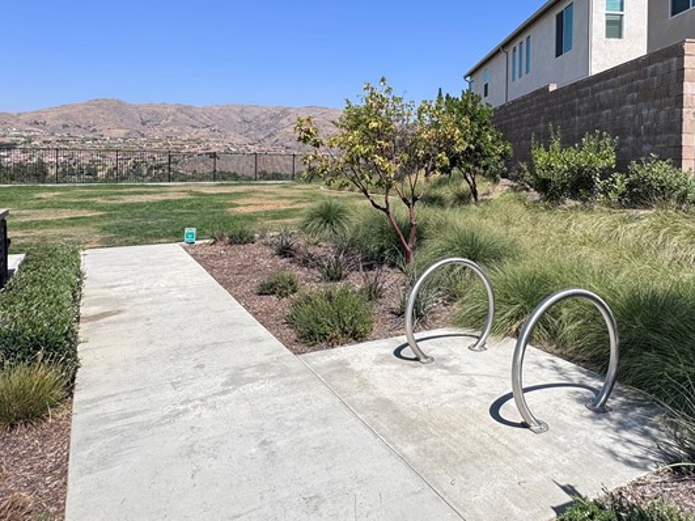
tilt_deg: -0.4
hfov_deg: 65.0
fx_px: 542
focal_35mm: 27
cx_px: 402
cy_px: 164
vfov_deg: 50.2
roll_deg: -0.5
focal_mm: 2.22
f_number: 2.2
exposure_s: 1/921
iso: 40
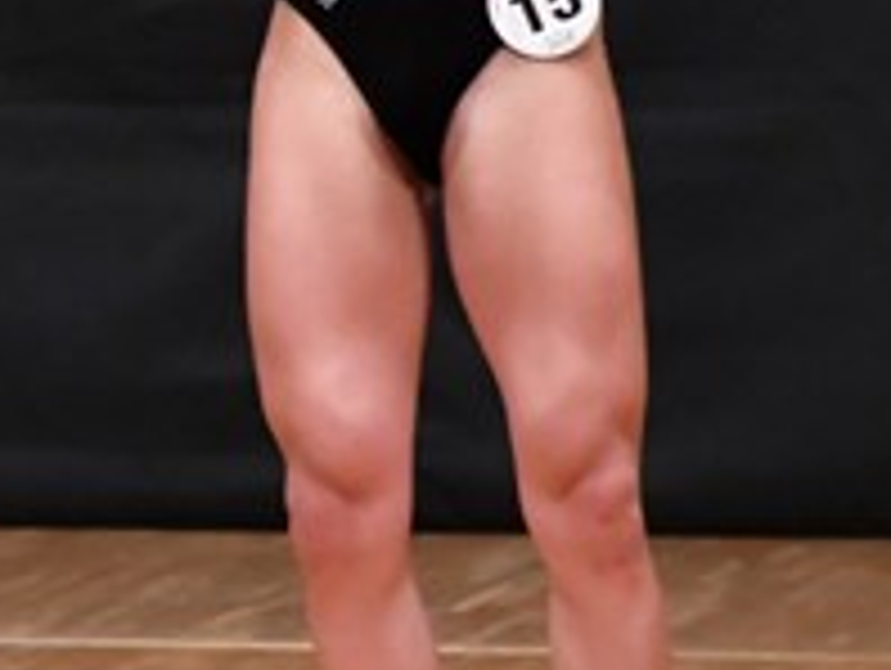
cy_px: 189
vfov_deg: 1.5
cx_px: -200
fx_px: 26132
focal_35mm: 1014
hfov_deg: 2.0
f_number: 5.6
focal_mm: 180
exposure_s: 1/400
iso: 6400
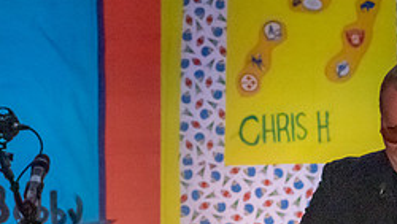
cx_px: 407
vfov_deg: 1.8
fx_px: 7289
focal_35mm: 692
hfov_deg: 3.1
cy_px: 271
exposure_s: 1/500
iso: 10000
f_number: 5.3
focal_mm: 190
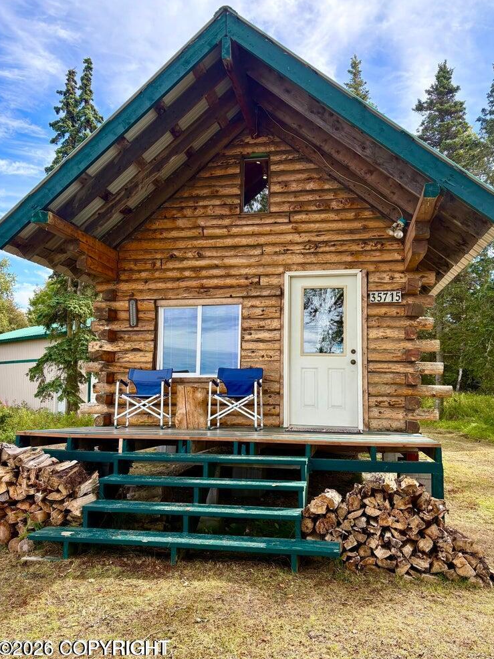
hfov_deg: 51.3
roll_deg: +0.7
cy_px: 337
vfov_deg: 65.3
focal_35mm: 27
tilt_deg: +5.7
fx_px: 514
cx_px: 251
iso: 64
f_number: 1.6
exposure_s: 1/850
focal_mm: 5.96
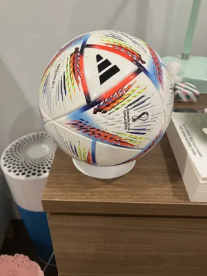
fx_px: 223
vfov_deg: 63.4
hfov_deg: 49.7
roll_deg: -1.6
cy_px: 138
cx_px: 104
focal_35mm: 28
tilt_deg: -35.6
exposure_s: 1/60
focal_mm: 3.99
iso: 250
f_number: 1.8
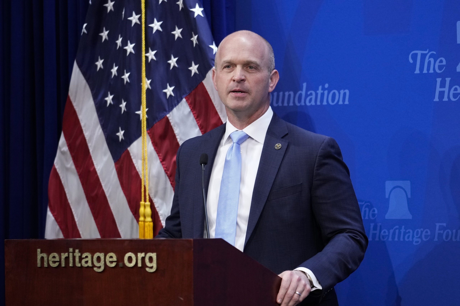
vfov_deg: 5.1
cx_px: 230
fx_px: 3424
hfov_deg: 7.7
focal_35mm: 268
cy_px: 153
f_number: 2.8
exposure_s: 1/500
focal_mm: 179
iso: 2500
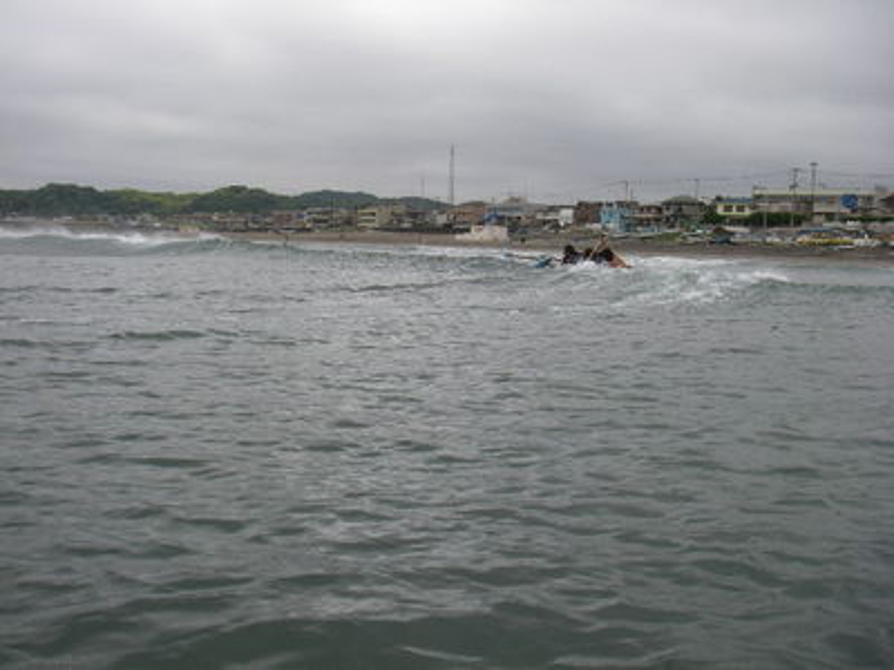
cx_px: 447
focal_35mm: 38
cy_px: 335
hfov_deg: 49.0
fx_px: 981
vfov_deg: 37.7
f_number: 6.6
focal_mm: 6.3
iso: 64
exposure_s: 1/250
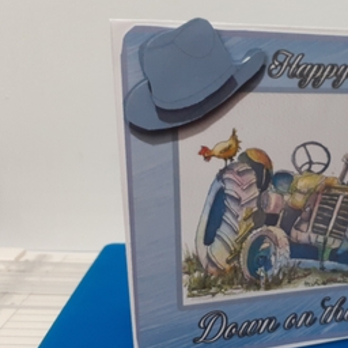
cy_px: 188
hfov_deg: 37.9
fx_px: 478
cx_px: 300
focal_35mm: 42
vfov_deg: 40.0
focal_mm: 3.6
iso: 250
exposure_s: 1/33
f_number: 1.9
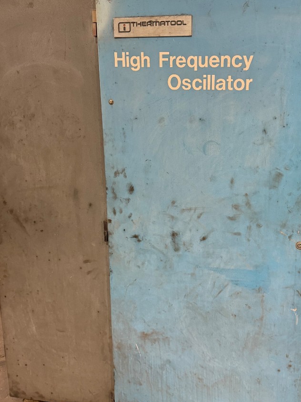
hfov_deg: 37.4
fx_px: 441
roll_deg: +0.5
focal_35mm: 38
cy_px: 198
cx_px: 192
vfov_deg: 49.0
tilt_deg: -12.0
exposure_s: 1/60
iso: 320
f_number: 1.78
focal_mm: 6.76
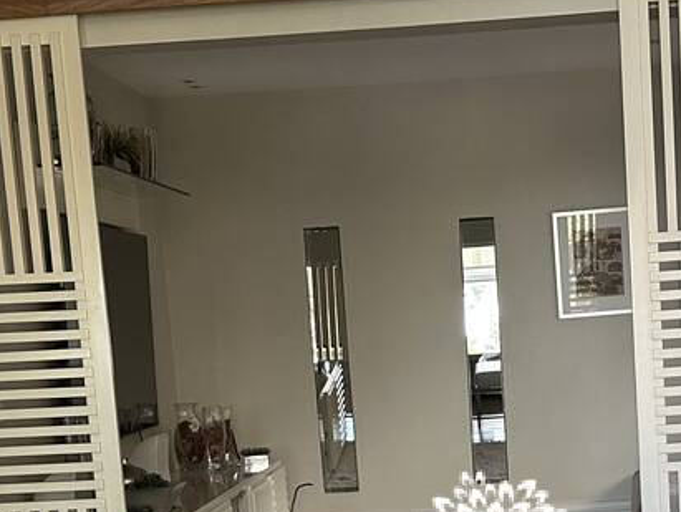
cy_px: 608
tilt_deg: -9.2
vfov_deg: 16.9
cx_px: 489
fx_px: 1654
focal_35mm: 84
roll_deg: +2.7
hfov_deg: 23.1
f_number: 1.78
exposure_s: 1/120
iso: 160
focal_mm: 6.86
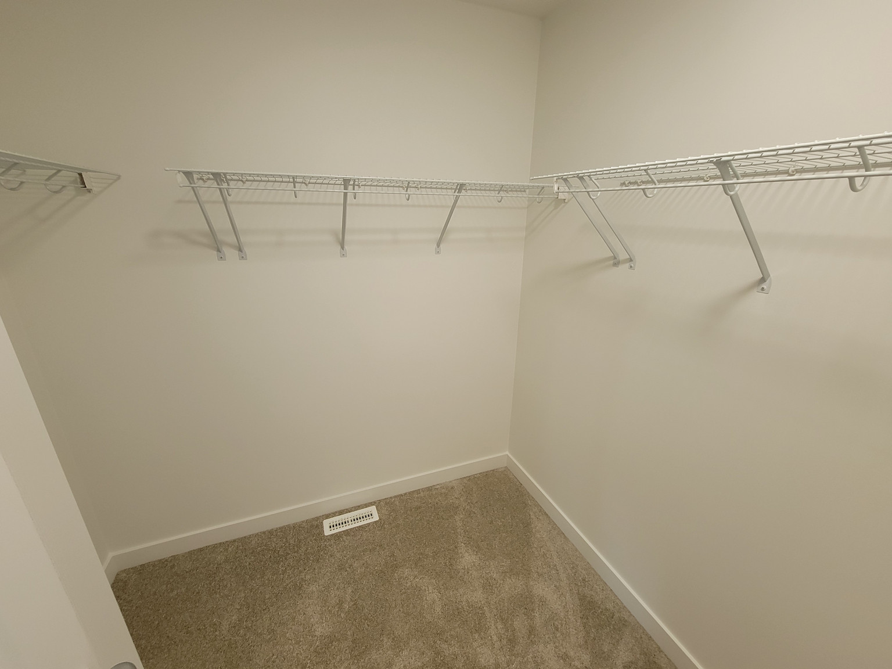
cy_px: 334
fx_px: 335
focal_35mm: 13
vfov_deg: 89.9
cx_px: 446
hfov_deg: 106.2
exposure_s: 1/60
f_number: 2.2
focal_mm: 2.2
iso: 125
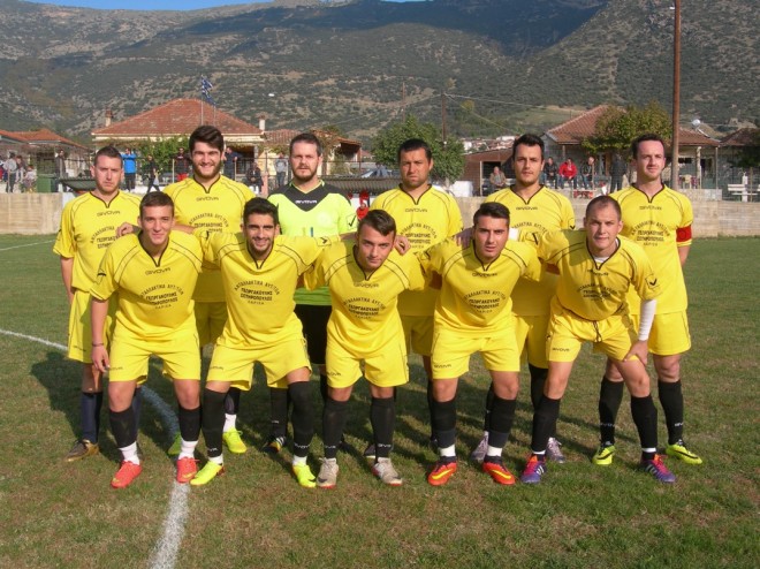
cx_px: 380
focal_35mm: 41
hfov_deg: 45.8
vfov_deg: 35.1
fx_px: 900
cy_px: 284
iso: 50
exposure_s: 1/508
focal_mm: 8.5
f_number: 4.9
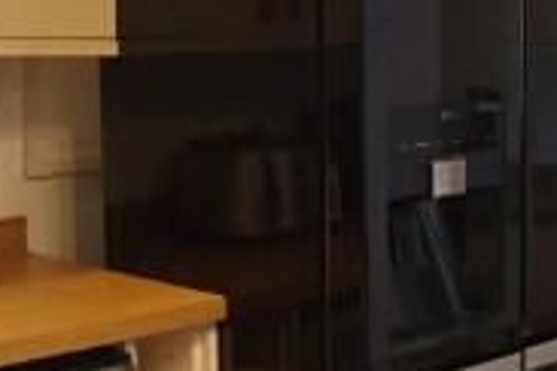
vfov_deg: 16.0
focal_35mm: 84
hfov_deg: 23.0
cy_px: 351
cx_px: 587
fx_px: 1300
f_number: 4
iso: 640
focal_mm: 10
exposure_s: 1/160
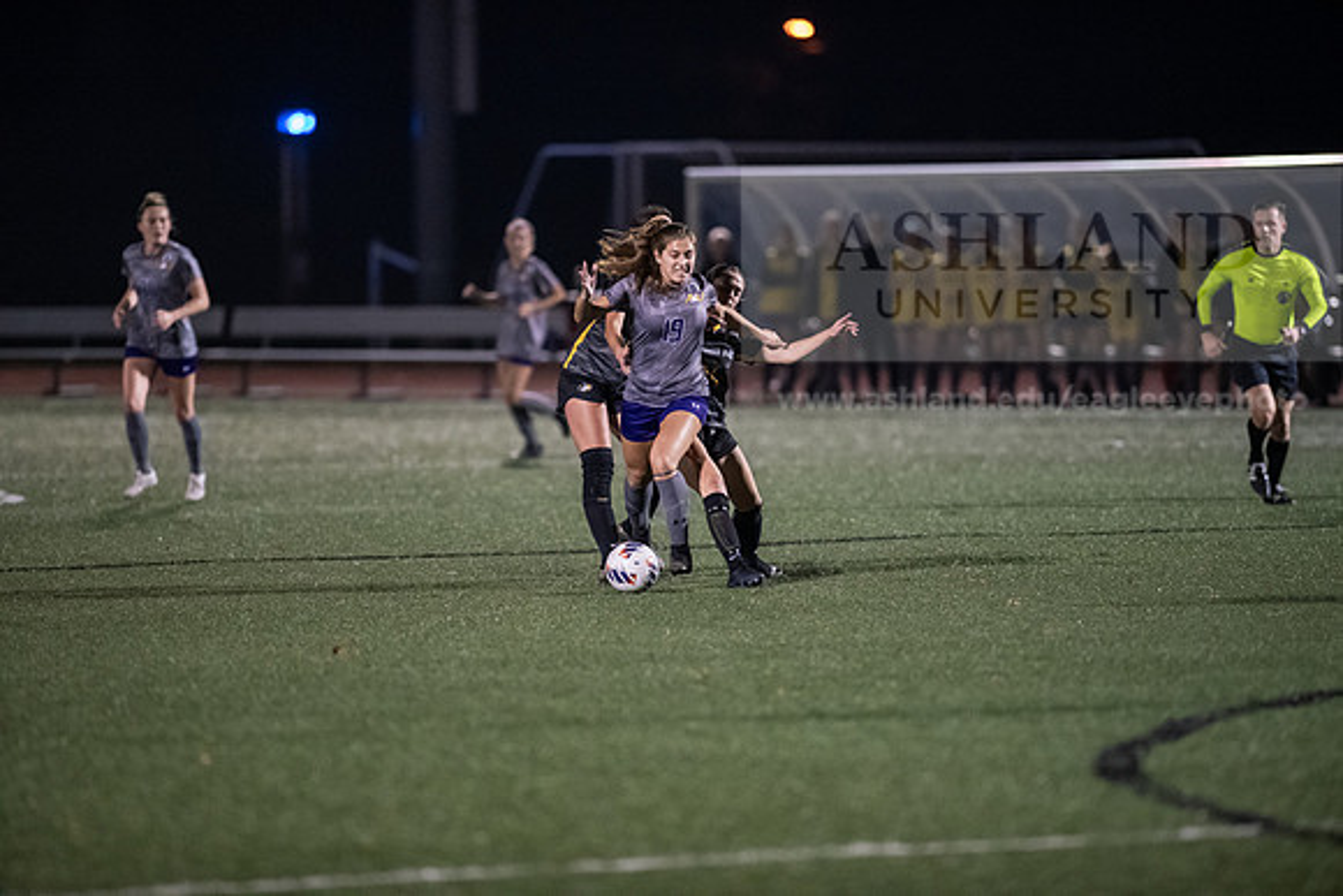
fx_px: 11194
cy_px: 448
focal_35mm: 300
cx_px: 672
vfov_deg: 4.6
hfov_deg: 6.9
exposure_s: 1/1000
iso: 8000
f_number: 2.8
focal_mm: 300
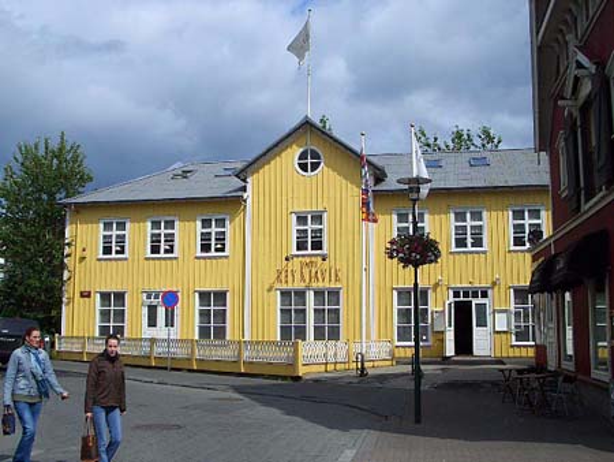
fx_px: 728
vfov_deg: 35.2
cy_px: 231
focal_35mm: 41
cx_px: 307
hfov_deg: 45.8
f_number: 4.6
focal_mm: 6.8
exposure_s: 1/1000
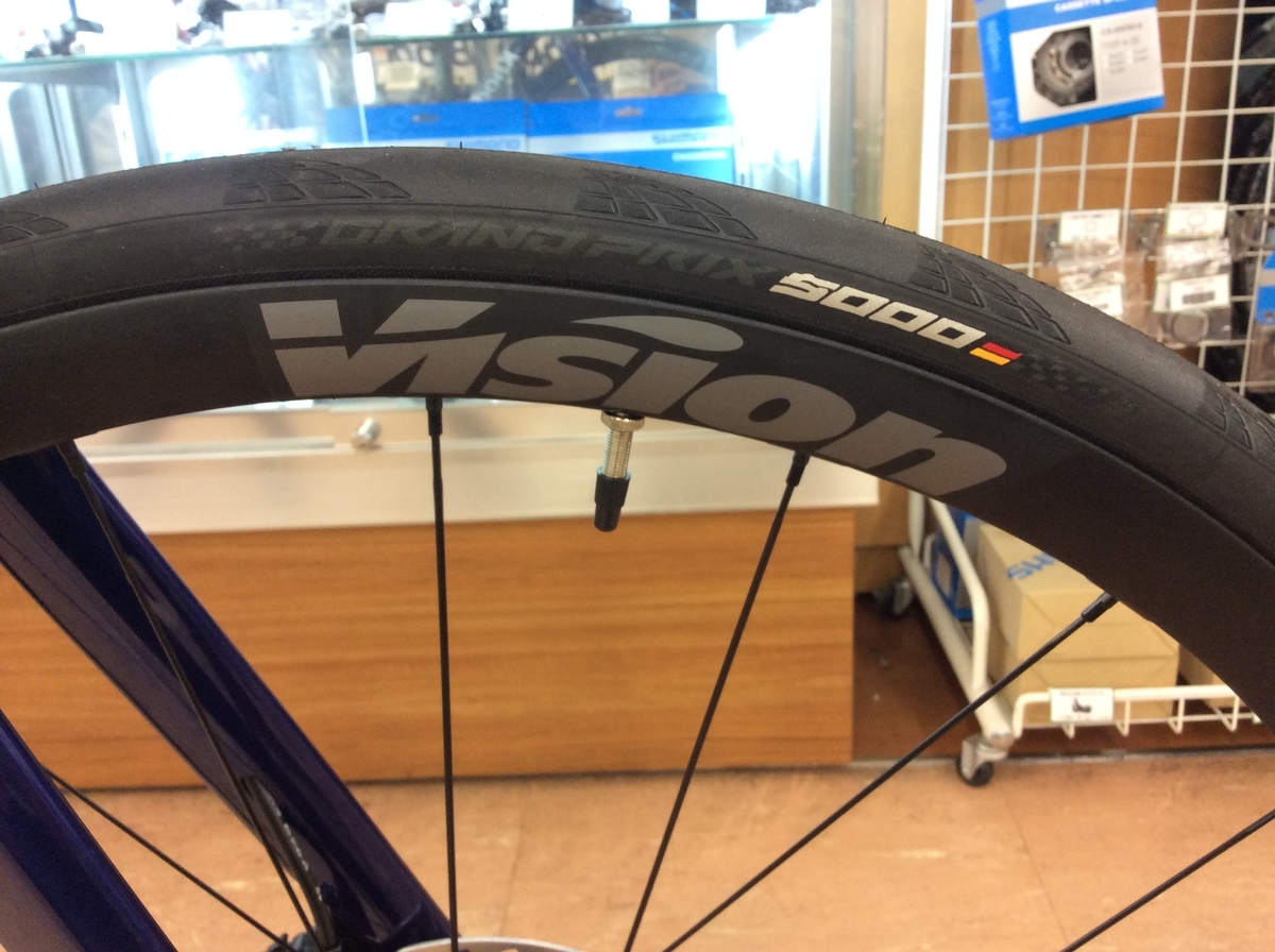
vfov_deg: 44.0
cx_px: 638
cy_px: 476
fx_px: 1177
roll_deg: +4.9
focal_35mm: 32
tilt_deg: -20.9
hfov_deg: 56.9
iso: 100
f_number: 2.4
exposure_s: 1/24
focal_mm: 3.3
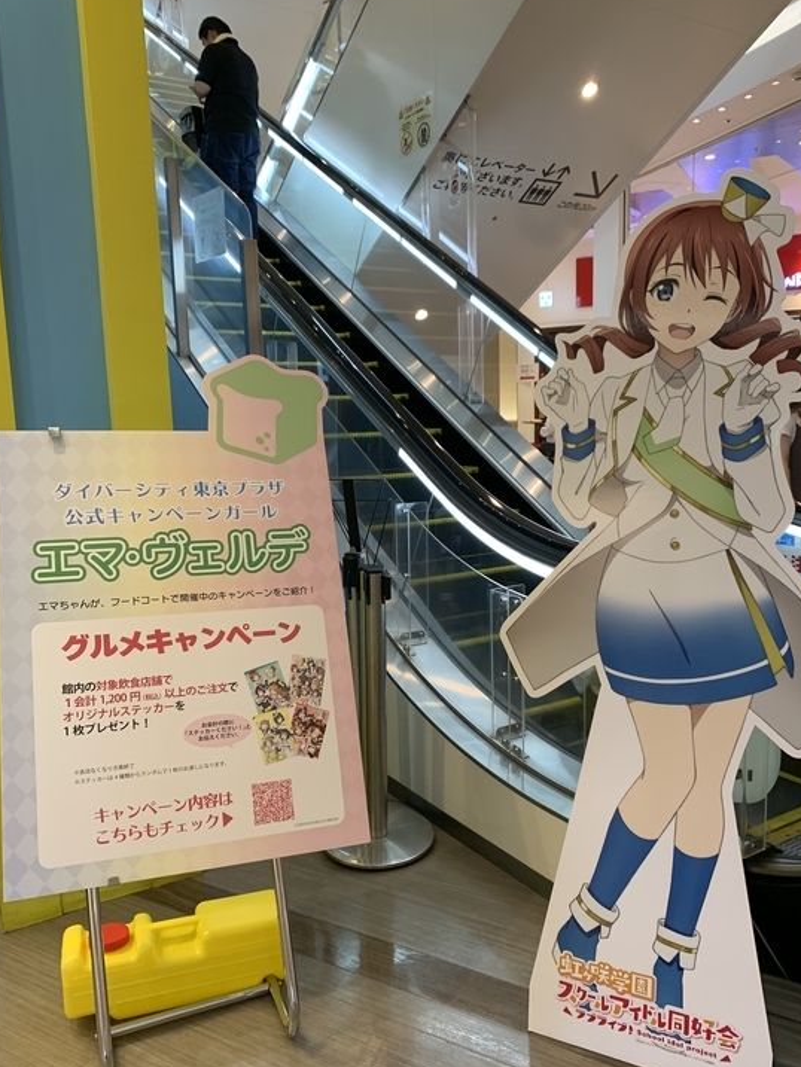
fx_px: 894
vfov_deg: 61.6
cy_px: 573
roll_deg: +2.2
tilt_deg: -9.7
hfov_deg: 48.2
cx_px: 429
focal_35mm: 29
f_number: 1.8
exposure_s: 1/60
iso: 125
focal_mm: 4.25
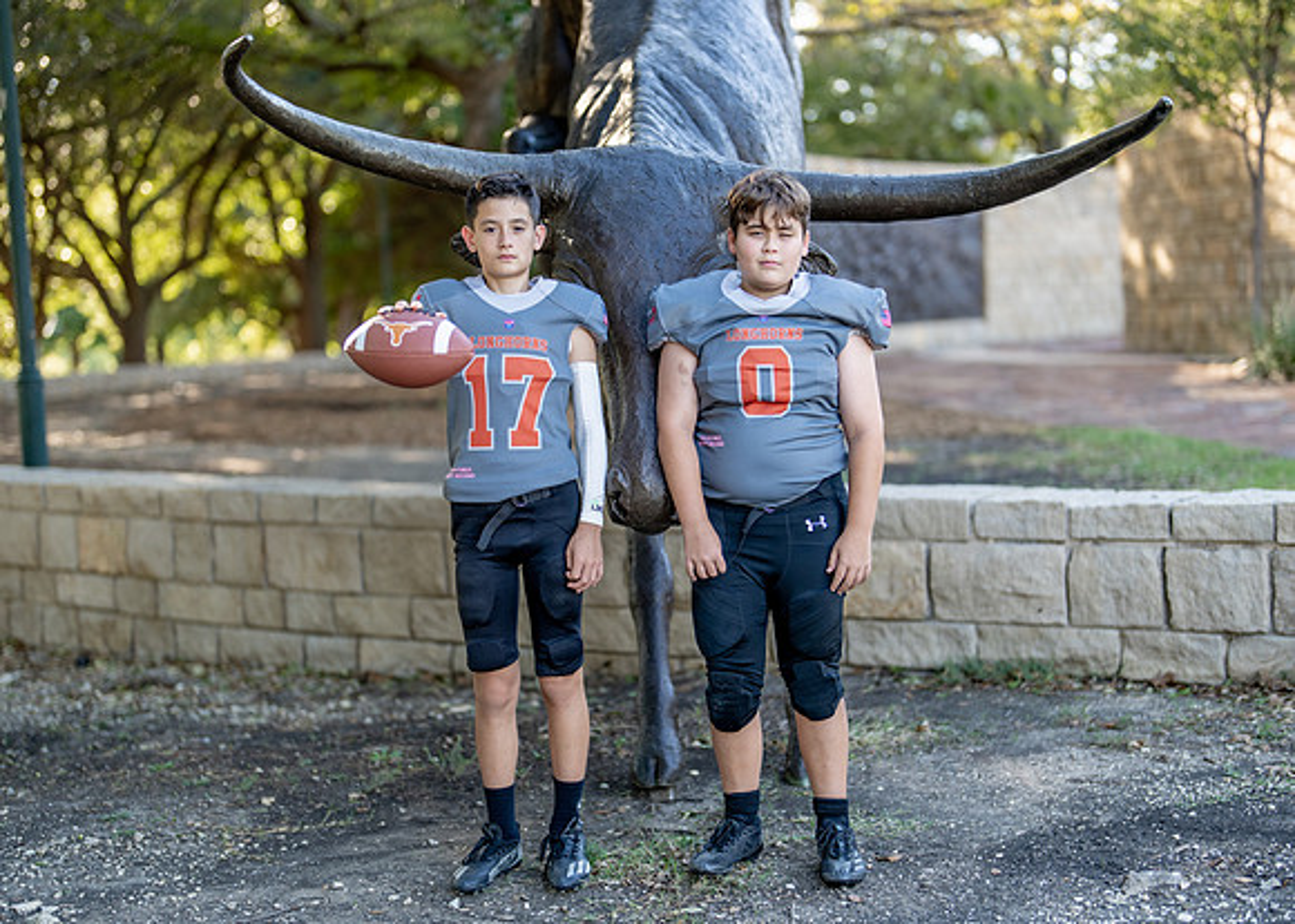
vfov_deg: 24.2
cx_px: 654
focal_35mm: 59
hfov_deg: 33.4
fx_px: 2156
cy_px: 496
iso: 100
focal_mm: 50
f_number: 1.2
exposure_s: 1/800
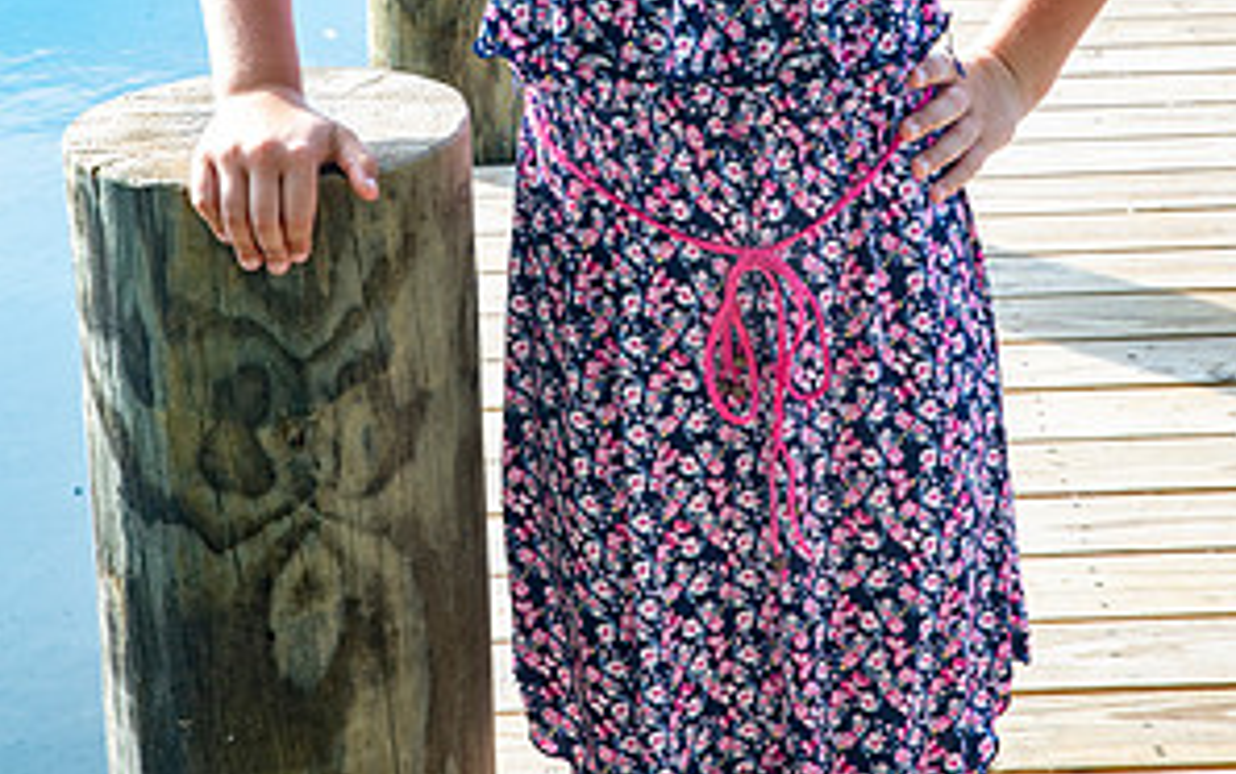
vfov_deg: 12.0
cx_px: 620
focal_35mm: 108
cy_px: -50
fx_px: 3640
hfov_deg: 19.3
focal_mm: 70
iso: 800
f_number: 20
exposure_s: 1/60
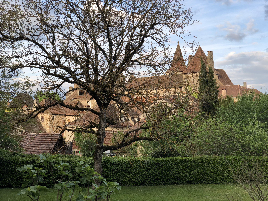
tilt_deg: +3.2
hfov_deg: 36.8
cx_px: 134
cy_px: 100
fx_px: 403
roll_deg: +0.3
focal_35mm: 52
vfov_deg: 28.0
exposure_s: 1/267
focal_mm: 6
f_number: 2.4
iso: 16
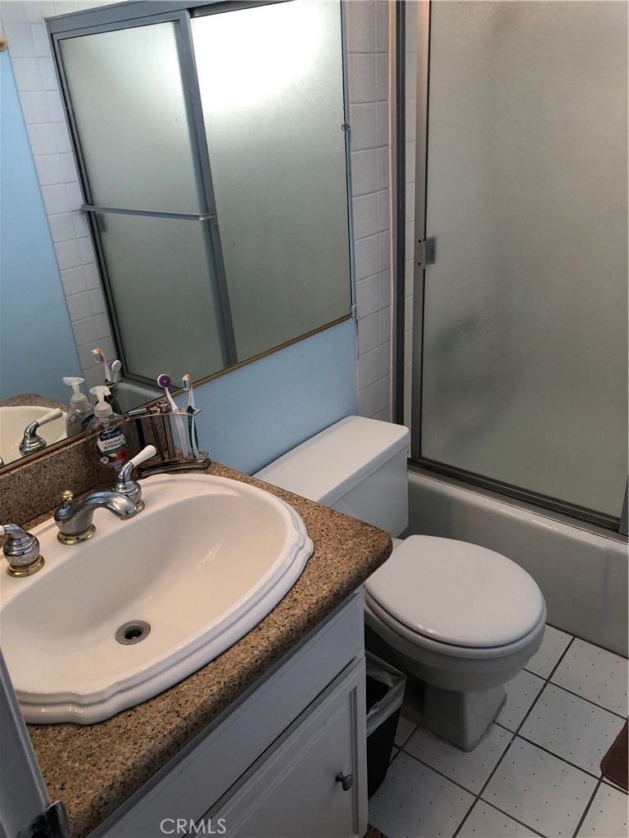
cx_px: 314
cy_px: 419
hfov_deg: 49.7
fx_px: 678
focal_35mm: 28
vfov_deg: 63.4
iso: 25
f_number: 1.8
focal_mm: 4
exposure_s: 1/40
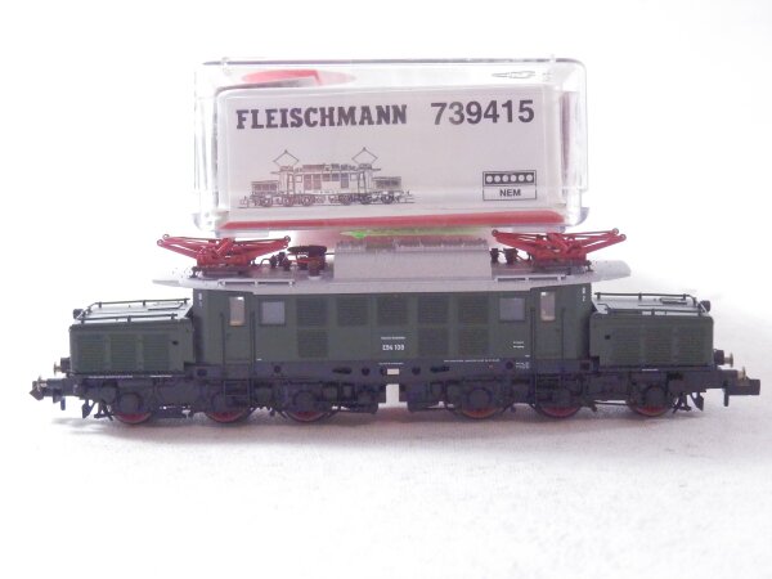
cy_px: 290
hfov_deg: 29.4
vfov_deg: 22.3
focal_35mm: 66
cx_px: 386
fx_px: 1472
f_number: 4.4
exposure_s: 1/160
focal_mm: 11.9
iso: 1600
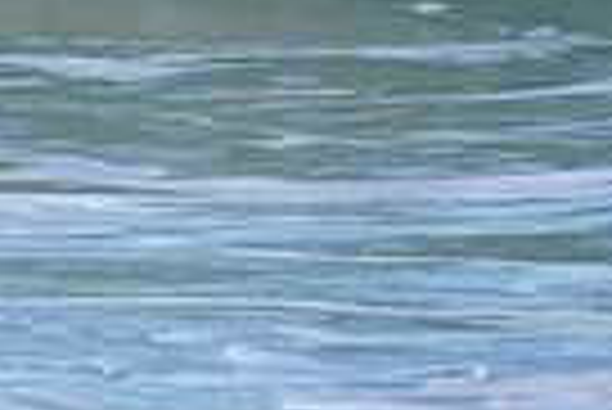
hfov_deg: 0.6
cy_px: -178
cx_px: -284
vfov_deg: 0.4
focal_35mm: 3203
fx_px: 54508
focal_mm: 500
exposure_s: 1/4000
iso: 720
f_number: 5.6
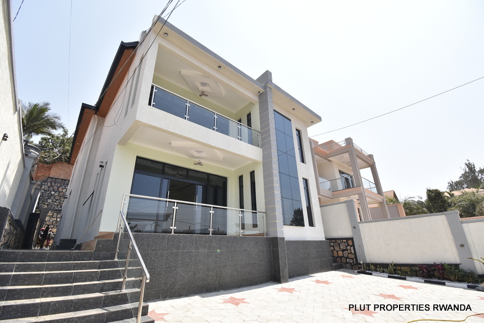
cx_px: 242
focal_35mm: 15
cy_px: 162
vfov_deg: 77.4
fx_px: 202
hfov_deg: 100.3
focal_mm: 10
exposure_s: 1/640
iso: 500
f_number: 8
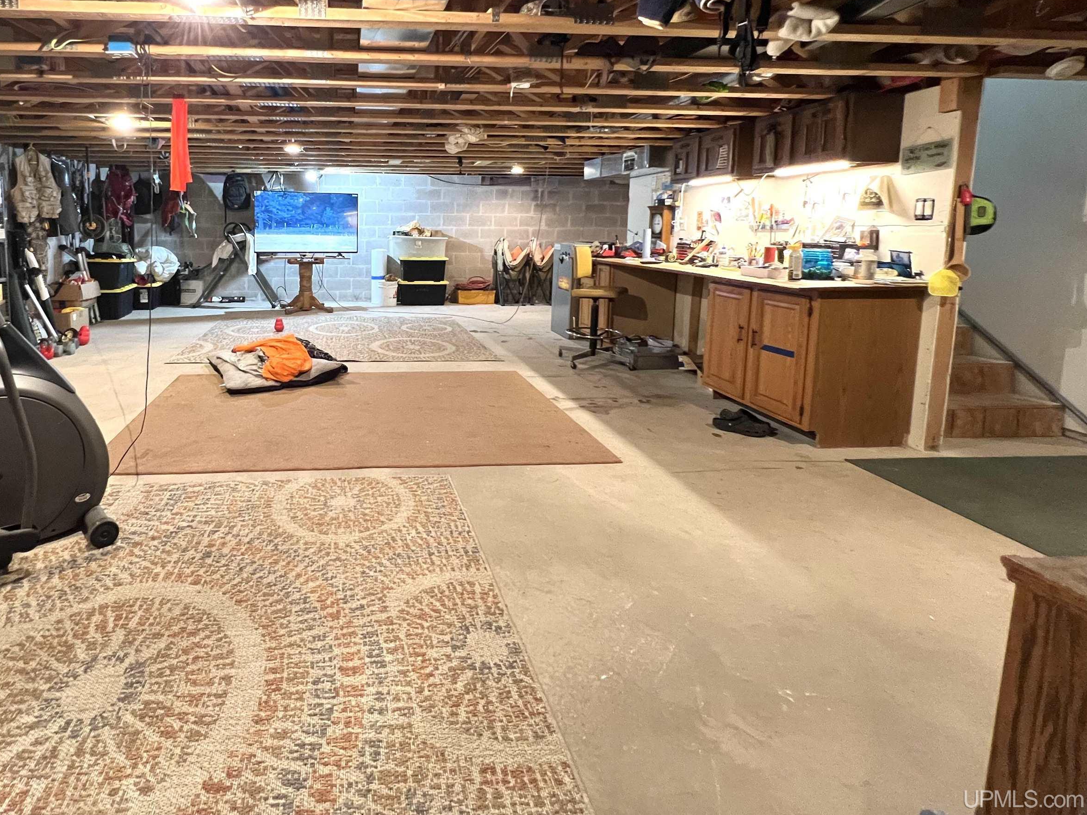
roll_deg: -0.6
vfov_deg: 73.0
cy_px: 289
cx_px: 381
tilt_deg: -7.0
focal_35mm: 17
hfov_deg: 88.4
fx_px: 534
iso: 640
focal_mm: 1.57
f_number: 1.8
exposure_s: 1/60
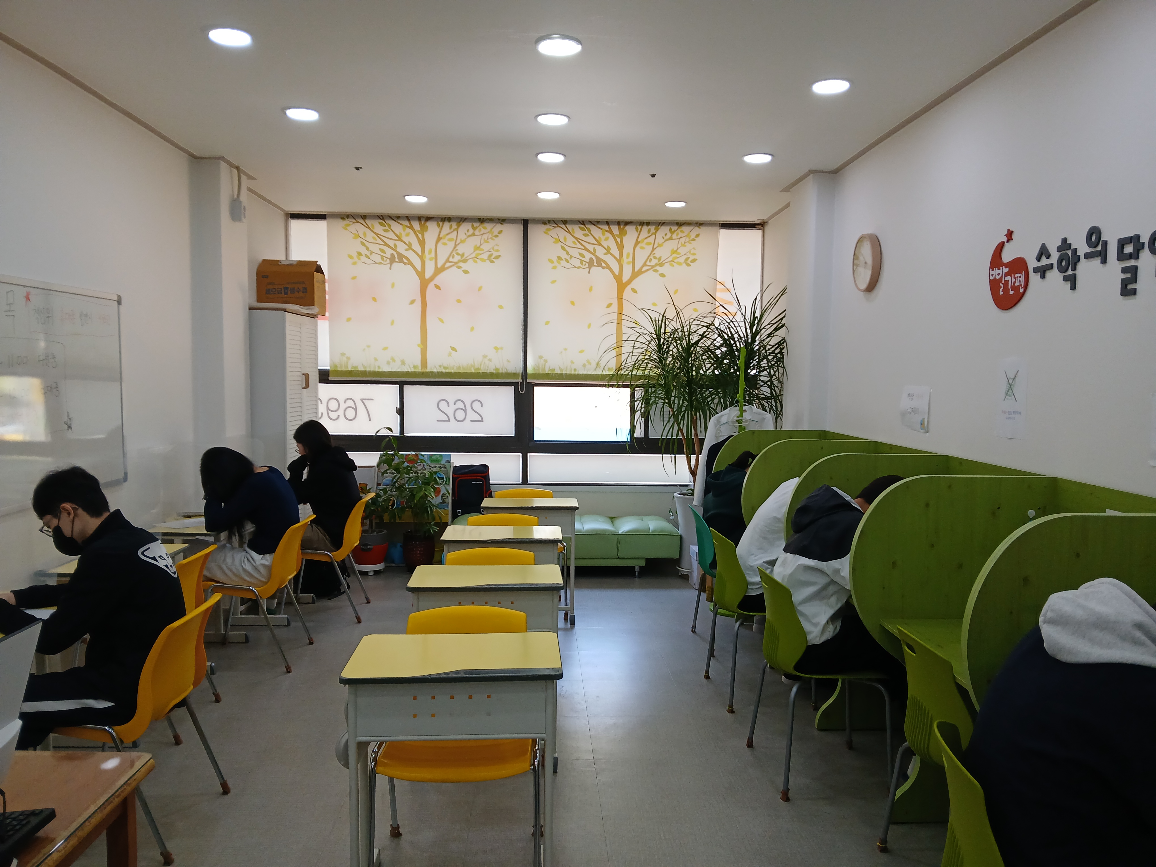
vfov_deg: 53.1
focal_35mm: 26
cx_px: 578
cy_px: 434
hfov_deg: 67.3
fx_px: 868
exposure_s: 1/60
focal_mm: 3.98
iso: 100
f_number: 1.8
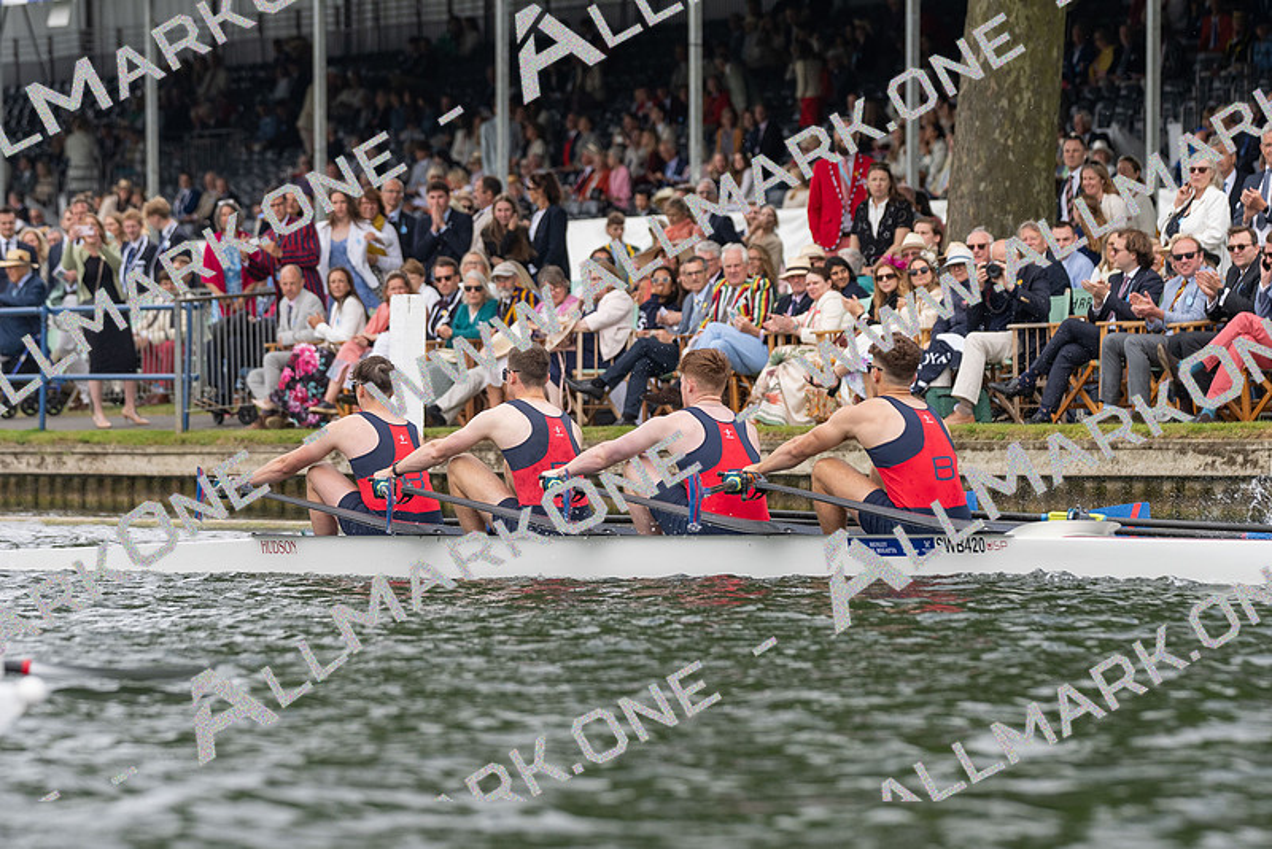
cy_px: 424
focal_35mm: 225
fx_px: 7952
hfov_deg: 9.1
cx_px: 636
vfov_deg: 6.1
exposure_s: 1/1250
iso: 250
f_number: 4
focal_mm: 150
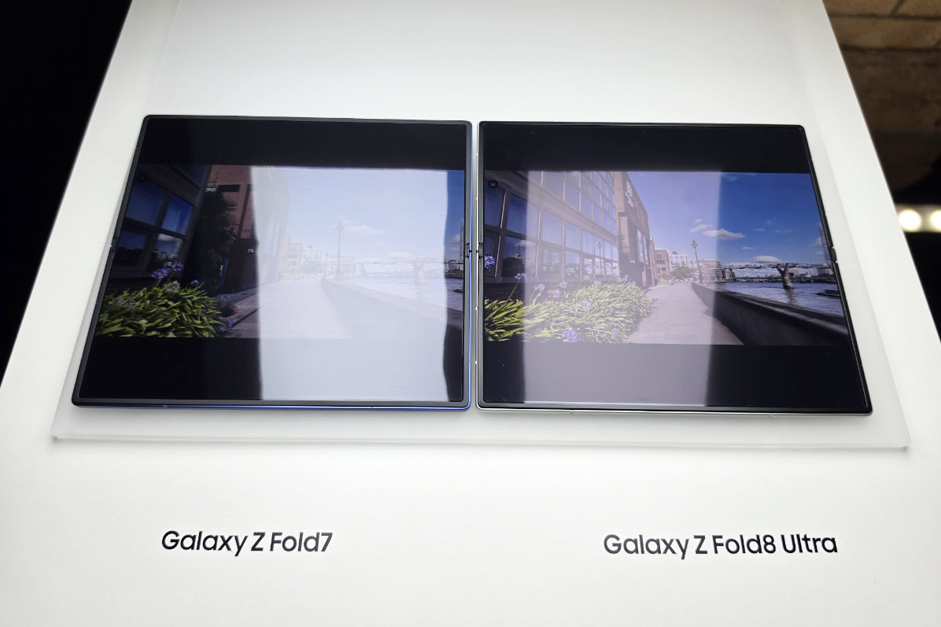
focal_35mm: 24
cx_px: 470
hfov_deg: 73.8
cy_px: 287
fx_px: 627
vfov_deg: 53.1
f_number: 1.4
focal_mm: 6.5
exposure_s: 1/2890
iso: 64
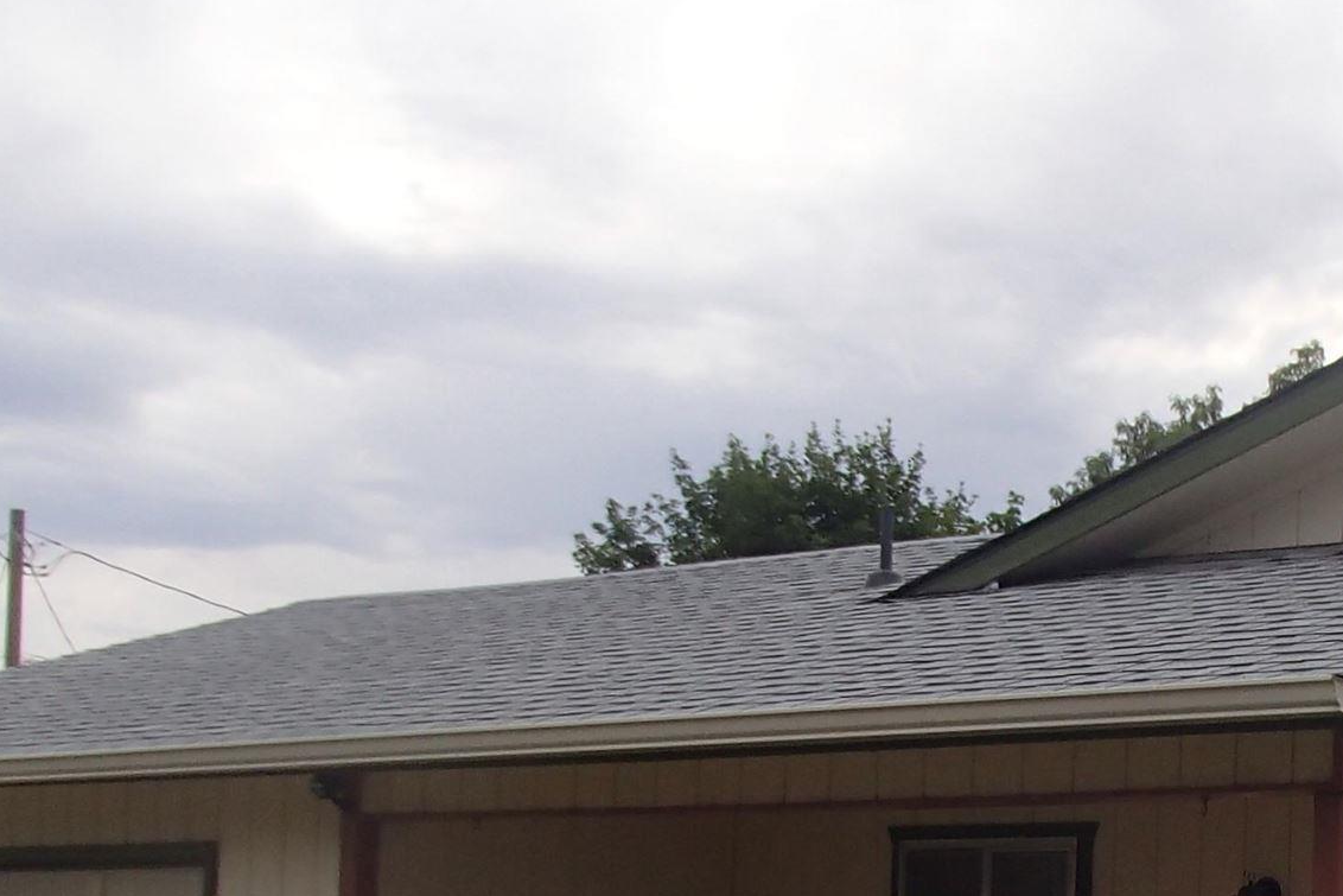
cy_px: 957
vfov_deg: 16.8
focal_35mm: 79
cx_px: 1285
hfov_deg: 24.7
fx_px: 2947
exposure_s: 1/125
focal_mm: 5
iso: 100
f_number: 11
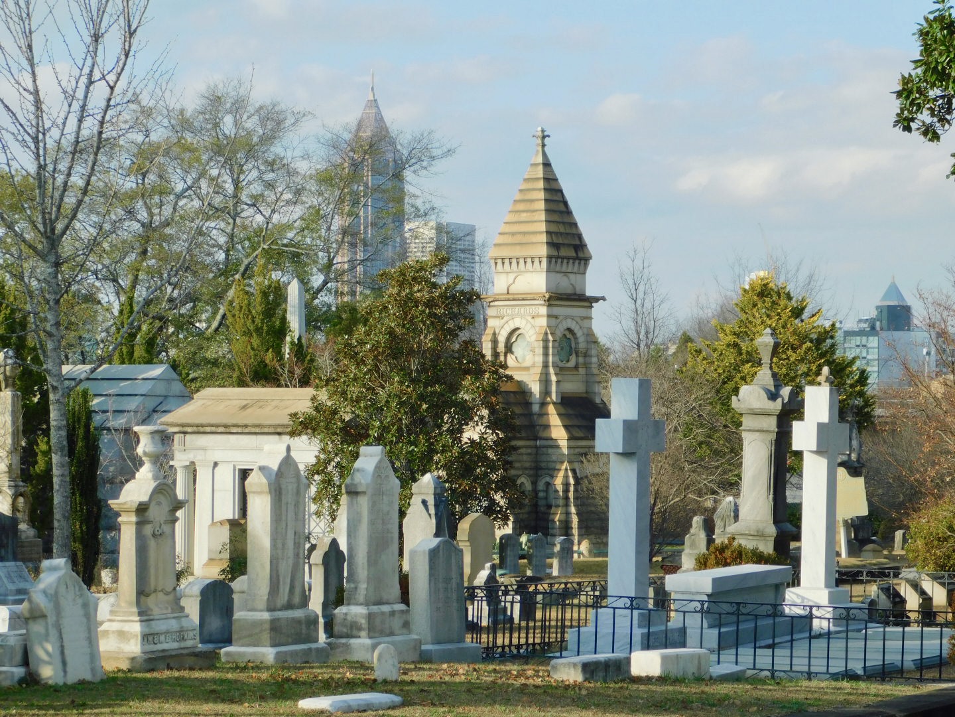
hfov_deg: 17.1
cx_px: 478
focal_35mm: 115
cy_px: 358
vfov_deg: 12.9
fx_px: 3173
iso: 125
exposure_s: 1/320
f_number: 4.8
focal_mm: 20.3
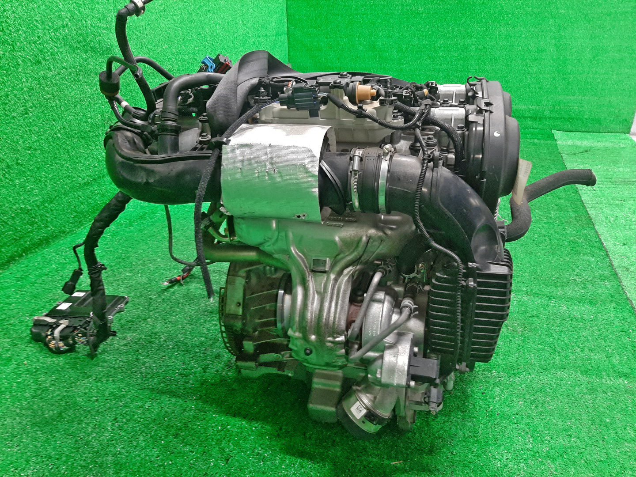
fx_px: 478
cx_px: 318
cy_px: 238
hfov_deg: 67.3
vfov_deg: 53.1
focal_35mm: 26
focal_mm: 3.93
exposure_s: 1/50
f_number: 1.7
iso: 190
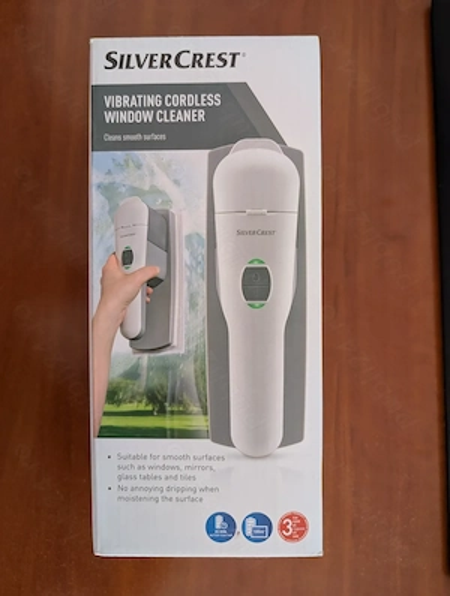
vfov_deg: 71.5
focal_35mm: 24
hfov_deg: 57.0
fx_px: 415
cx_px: 225
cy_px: 298
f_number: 1.68
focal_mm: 6.9
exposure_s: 1/23.8
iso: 249
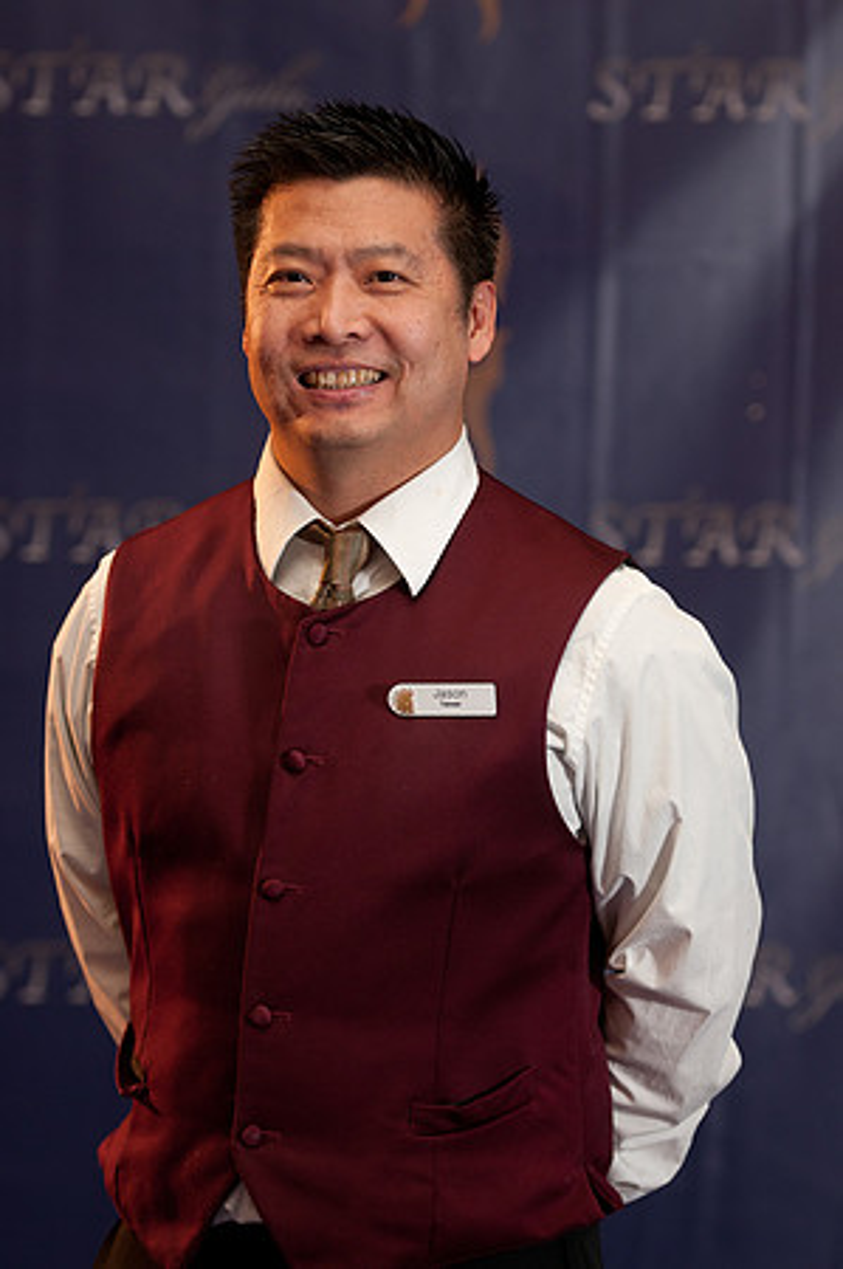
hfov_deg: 9.6
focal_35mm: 142
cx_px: 422
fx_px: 5017
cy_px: 634
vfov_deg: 14.4
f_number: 2.8
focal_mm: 95
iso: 400
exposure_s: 1/125
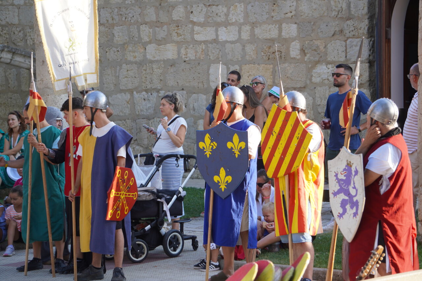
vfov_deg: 11.1
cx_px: 211
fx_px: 1442
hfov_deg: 16.7
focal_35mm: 123
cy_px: 140
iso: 160
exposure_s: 1/160
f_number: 5
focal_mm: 82
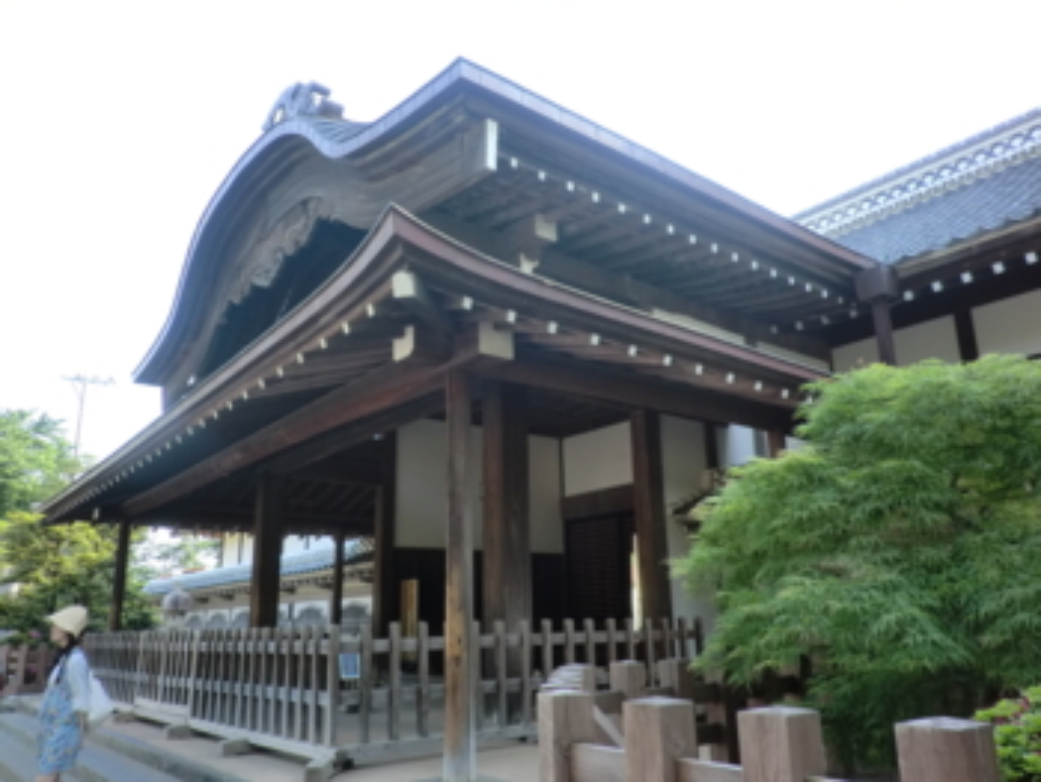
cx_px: 520
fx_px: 782
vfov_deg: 53.1
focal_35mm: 26
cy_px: 391
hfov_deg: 67.3
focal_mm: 4.7
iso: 50
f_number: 2.8
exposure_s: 1/100
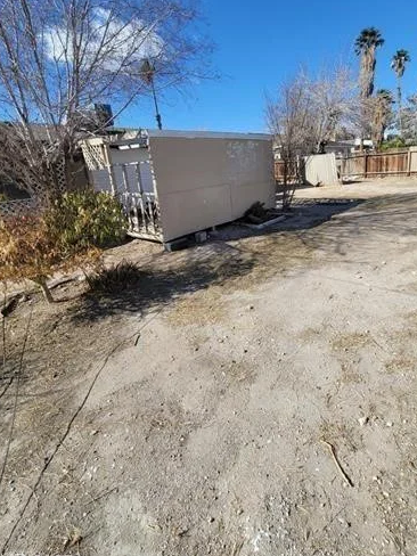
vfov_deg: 93.9
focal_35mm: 16
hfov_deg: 77.5
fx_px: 257
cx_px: 242
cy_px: 239
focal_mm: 2.2
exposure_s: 1/1973
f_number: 2.2
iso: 64
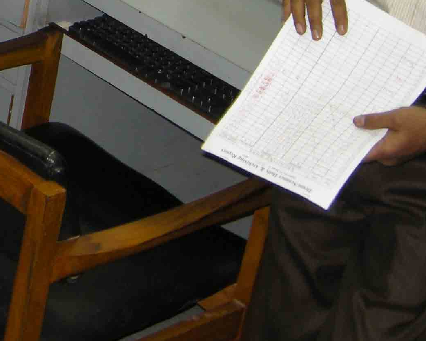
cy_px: -206
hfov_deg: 13.9
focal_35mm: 131
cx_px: -192
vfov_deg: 11.2
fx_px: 1652
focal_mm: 7.5
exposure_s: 1/30
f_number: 2.7
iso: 93
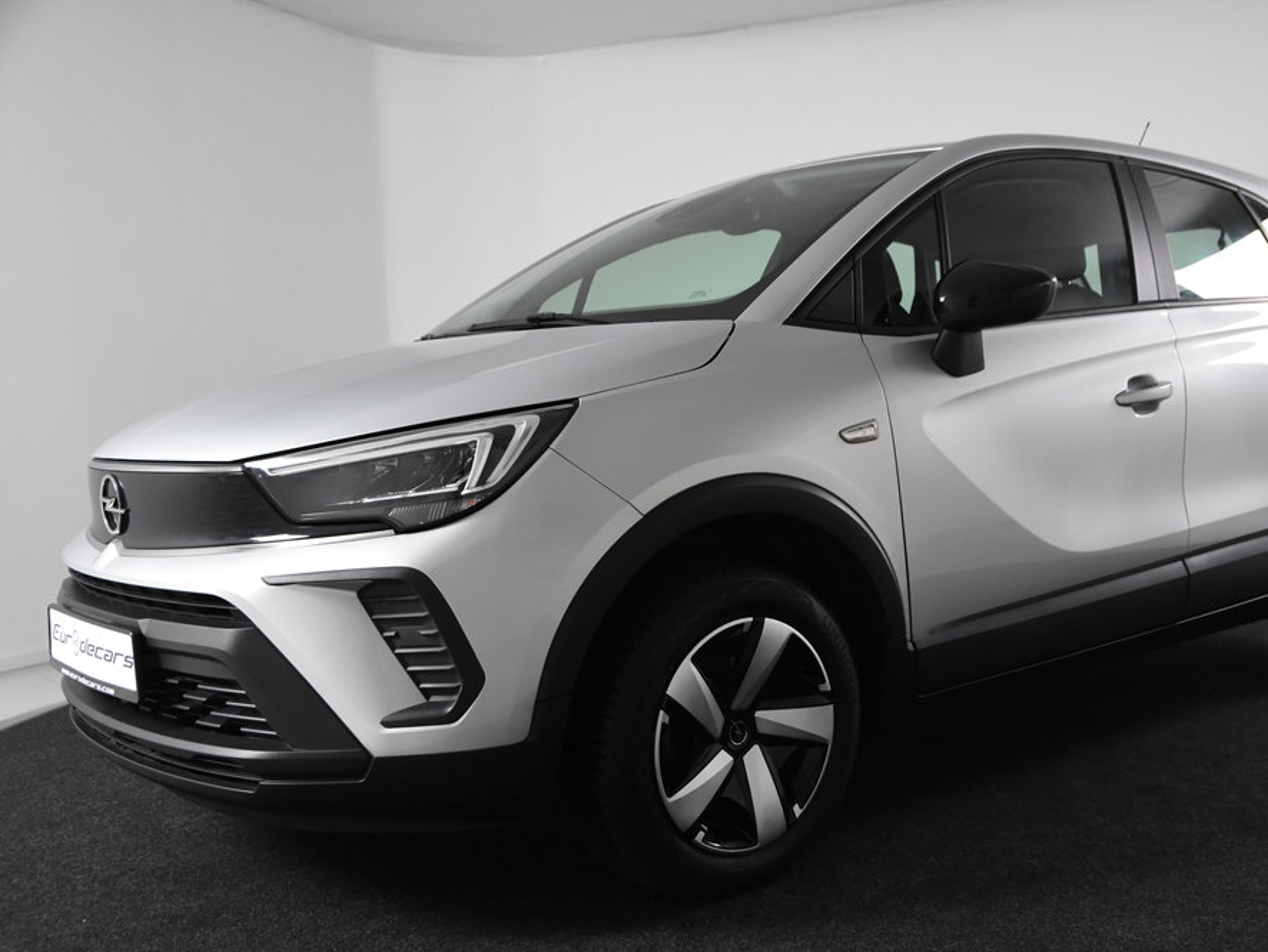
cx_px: 728
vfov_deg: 36.0
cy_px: 486
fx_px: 1466
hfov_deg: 46.6
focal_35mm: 40
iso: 1600
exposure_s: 1/80
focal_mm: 24
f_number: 4.5
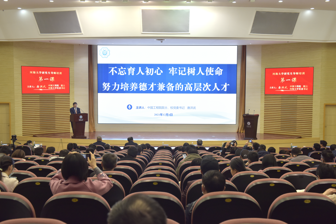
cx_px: 168
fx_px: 373
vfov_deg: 33.4
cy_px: 112
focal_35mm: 40
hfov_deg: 48.5
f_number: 5.6
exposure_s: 1/125
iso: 2000
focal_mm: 40
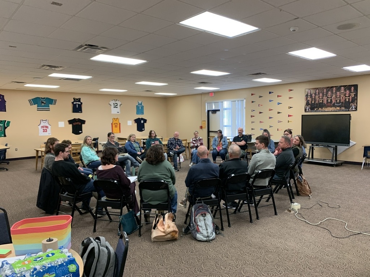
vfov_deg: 53.1
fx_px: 278
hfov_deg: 67.3
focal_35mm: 26
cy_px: 138
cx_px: 185
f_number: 1.8
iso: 125
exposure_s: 1/60
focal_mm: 4.25
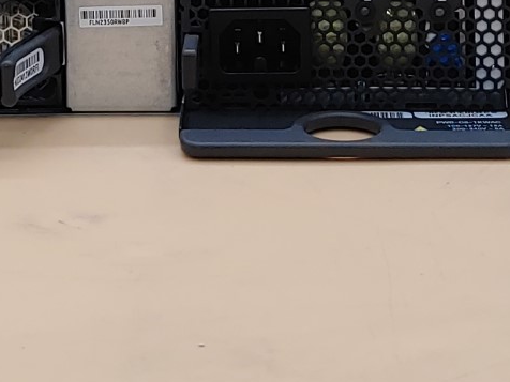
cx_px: 199
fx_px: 1827
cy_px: -174
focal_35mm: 124
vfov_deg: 11.5
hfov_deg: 15.9
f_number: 1.8
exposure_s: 1/120
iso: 50
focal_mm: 4.36
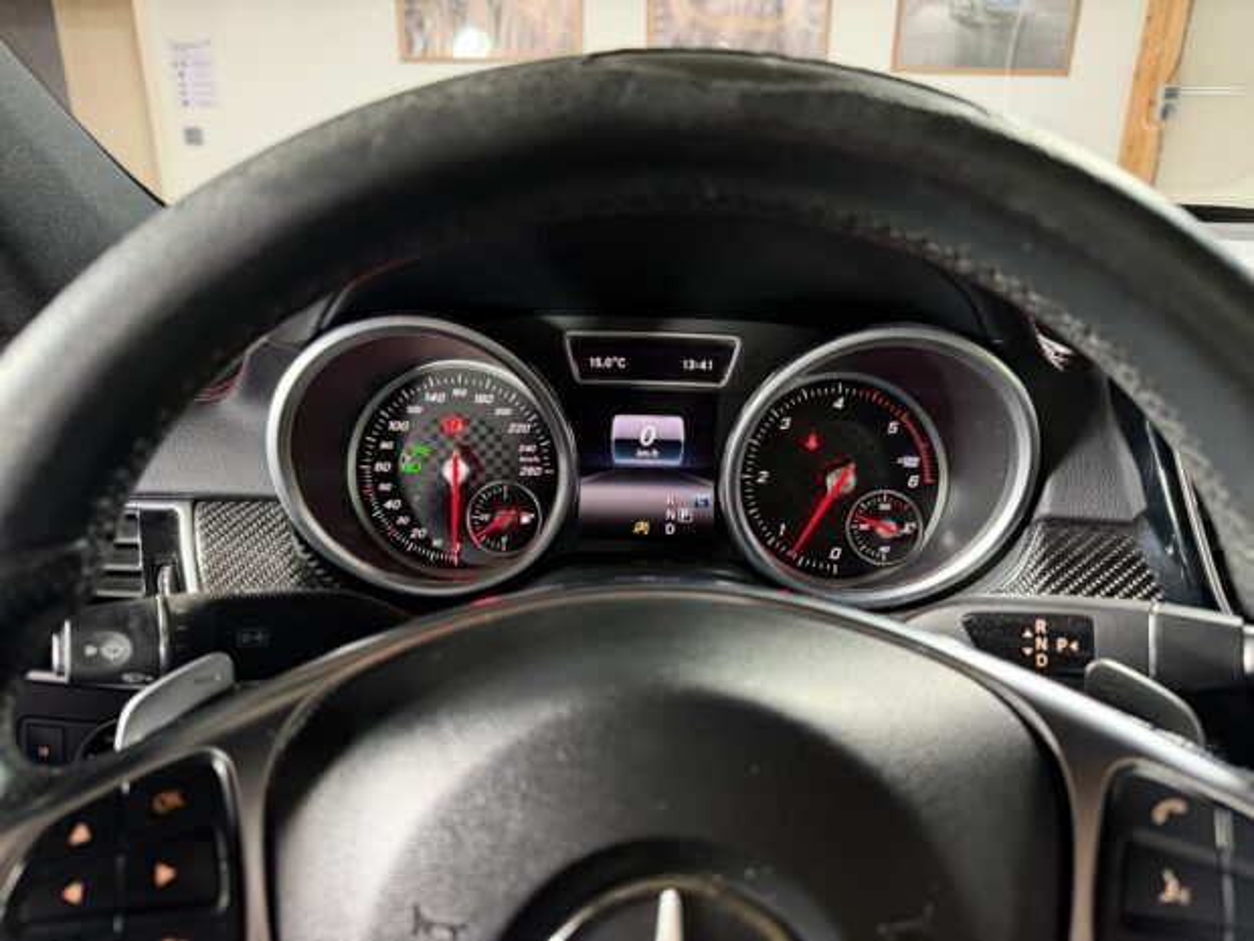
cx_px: 627
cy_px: 470
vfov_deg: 56.8
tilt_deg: -22.0
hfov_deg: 71.6
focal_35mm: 24
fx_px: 869
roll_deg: -0.3
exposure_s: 1/50
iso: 800
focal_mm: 6.76
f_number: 1.78
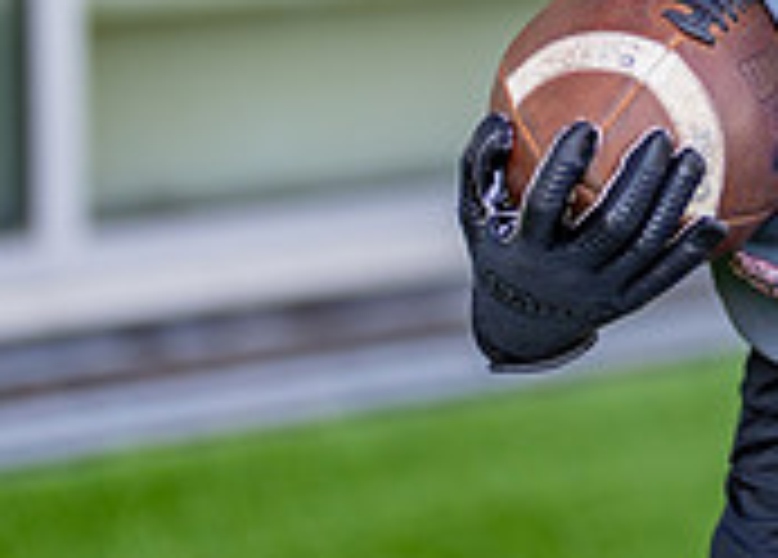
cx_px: 983
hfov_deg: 9.9
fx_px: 4402
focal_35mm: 199
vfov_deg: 7.2
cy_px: -204
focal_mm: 50
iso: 100
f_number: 1.2
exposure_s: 1/400
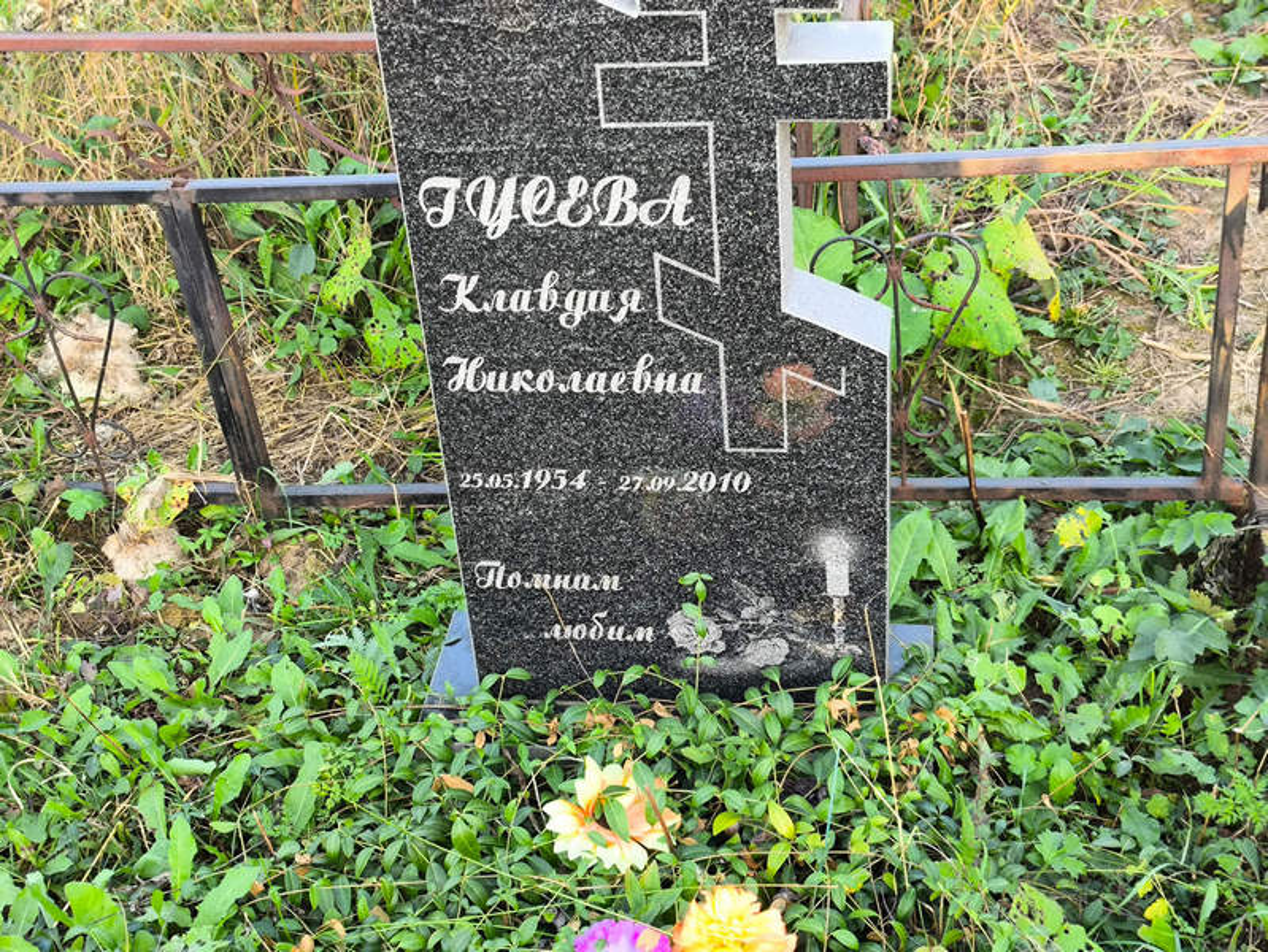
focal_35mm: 50
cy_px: 476
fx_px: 1832
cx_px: 634
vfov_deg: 29.1
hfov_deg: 38.2
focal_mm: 4.71
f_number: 1.7
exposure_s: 1/99.8
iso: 100
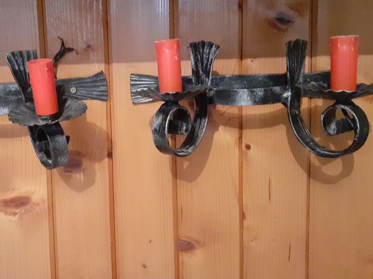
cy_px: 120
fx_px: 442
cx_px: 118
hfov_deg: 45.0
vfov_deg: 35.1
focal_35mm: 41
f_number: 1.9
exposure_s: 1/20
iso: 640
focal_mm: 3.6
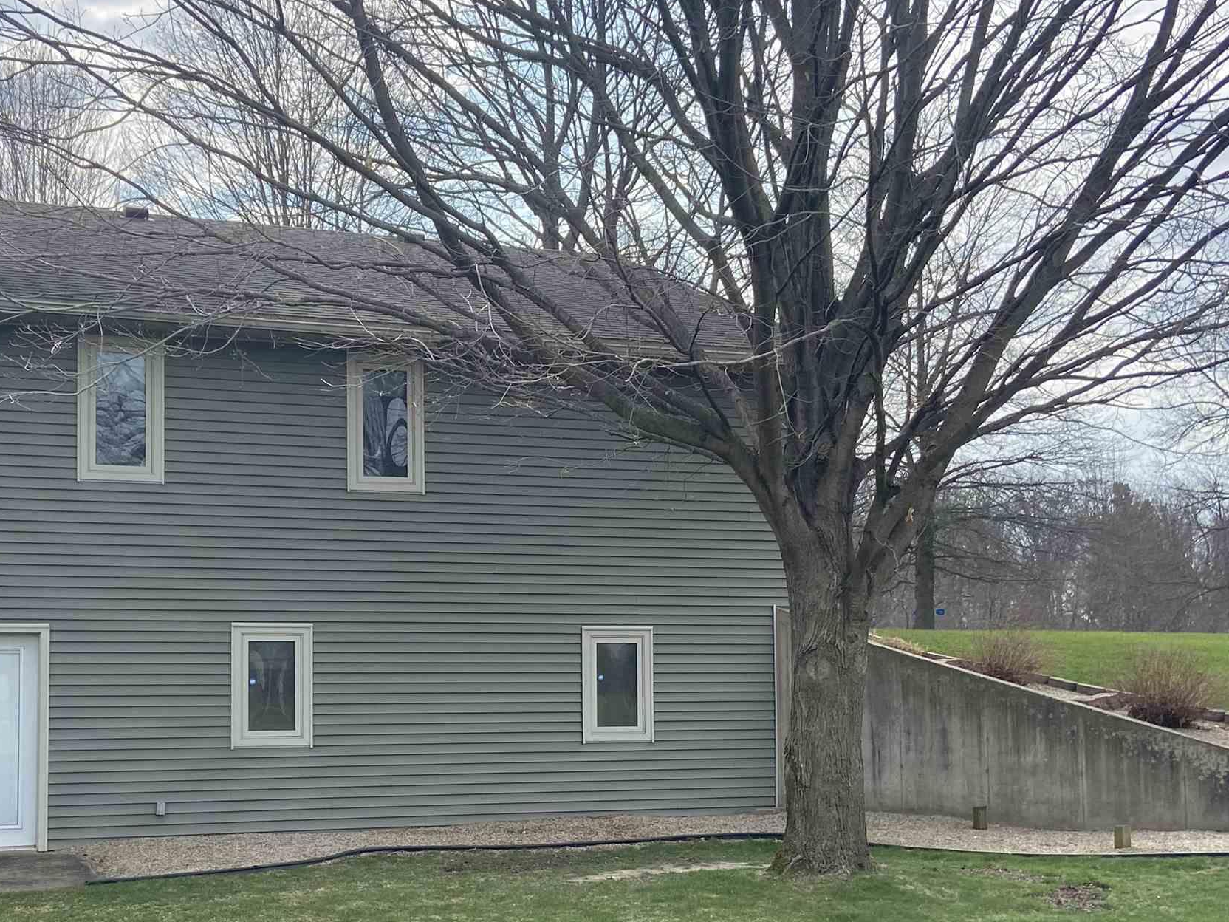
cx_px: 463
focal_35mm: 48
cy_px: 597
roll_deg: +0.5
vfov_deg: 30.1
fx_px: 1704
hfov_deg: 39.4
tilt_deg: +1.1
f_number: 1.8
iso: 32
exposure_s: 1/2513
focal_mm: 4.25
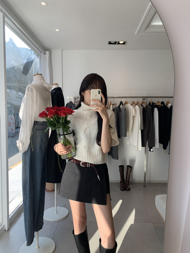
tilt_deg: -14.7
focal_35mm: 26
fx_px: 190
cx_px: 95
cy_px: 126
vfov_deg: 67.3
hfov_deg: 53.1
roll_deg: +0.3
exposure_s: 1/251
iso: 25
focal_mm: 4.25
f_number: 1.8
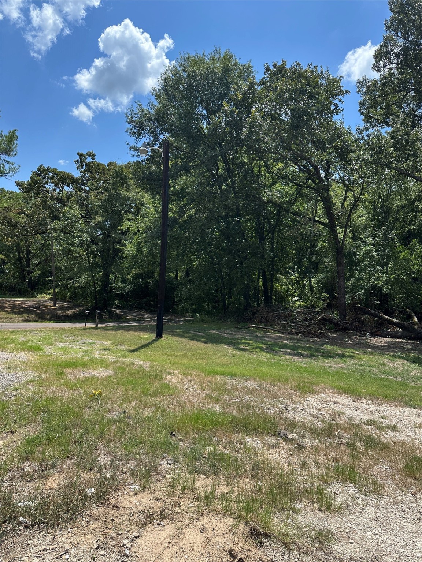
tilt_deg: +1.1
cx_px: 211
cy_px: 281
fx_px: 390
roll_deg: -3.6
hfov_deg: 56.8
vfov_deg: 71.6
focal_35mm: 24
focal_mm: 6.86
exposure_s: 1/3356
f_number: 1.78
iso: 80
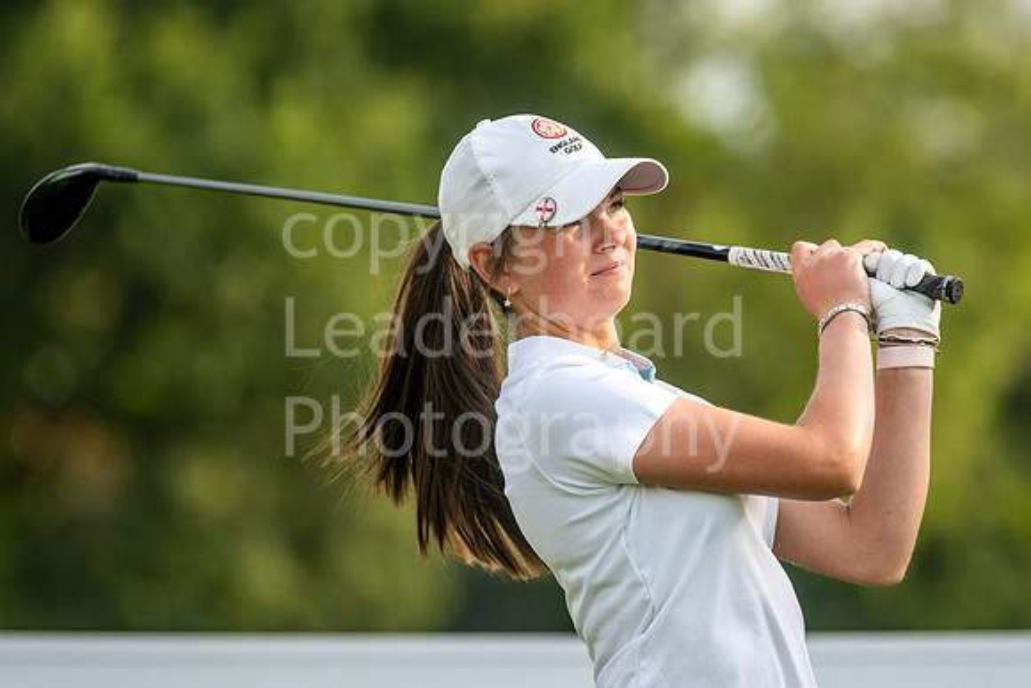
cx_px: 648
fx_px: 16196
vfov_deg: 2.4
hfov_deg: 3.6
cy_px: 256
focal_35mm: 565
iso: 200
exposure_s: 1/800
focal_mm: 300
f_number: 4
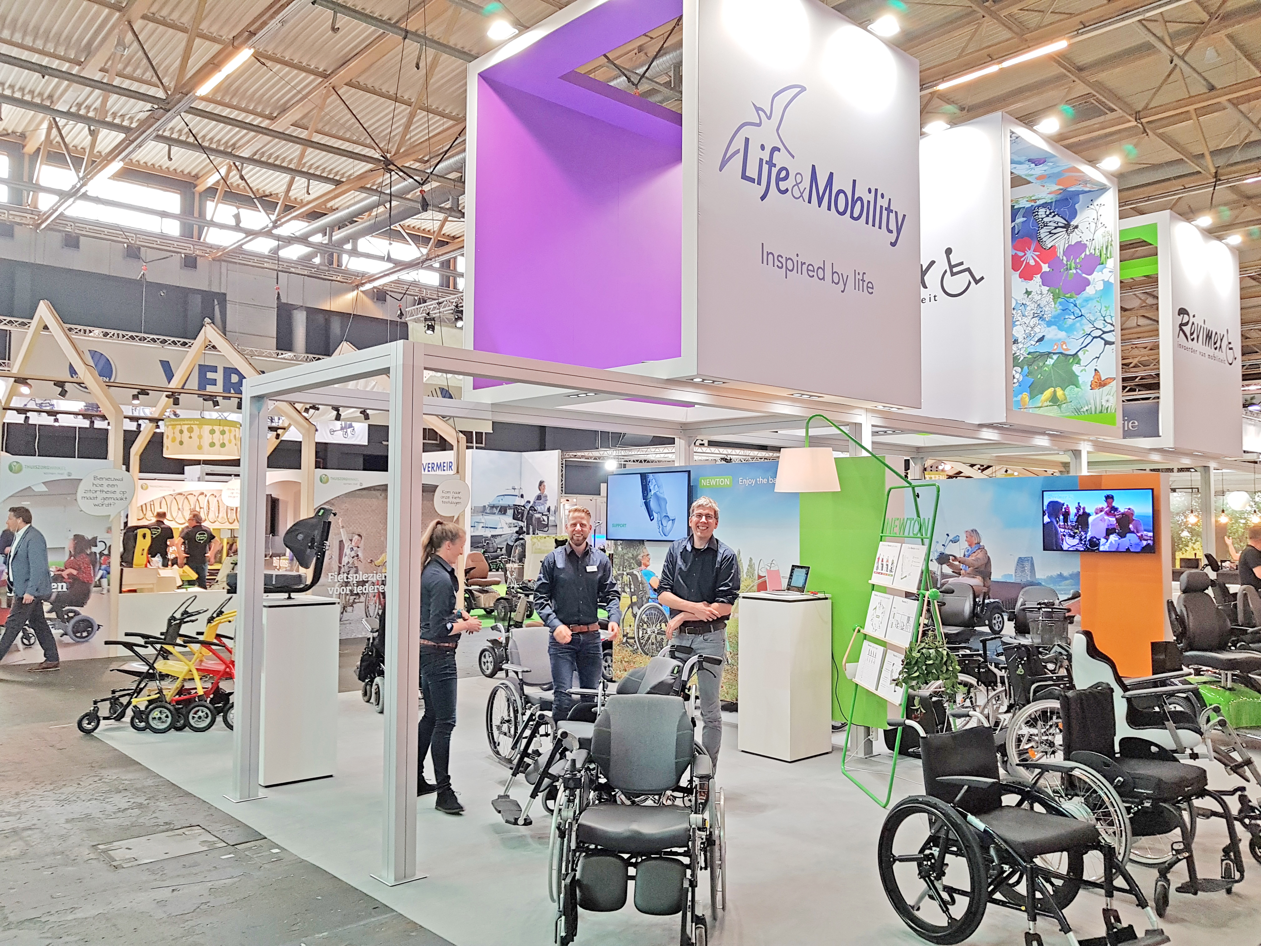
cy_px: 473
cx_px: 630
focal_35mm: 26
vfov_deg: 53.1
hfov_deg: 67.3
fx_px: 947
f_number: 1.7
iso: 64
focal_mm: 4.2
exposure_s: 1/50
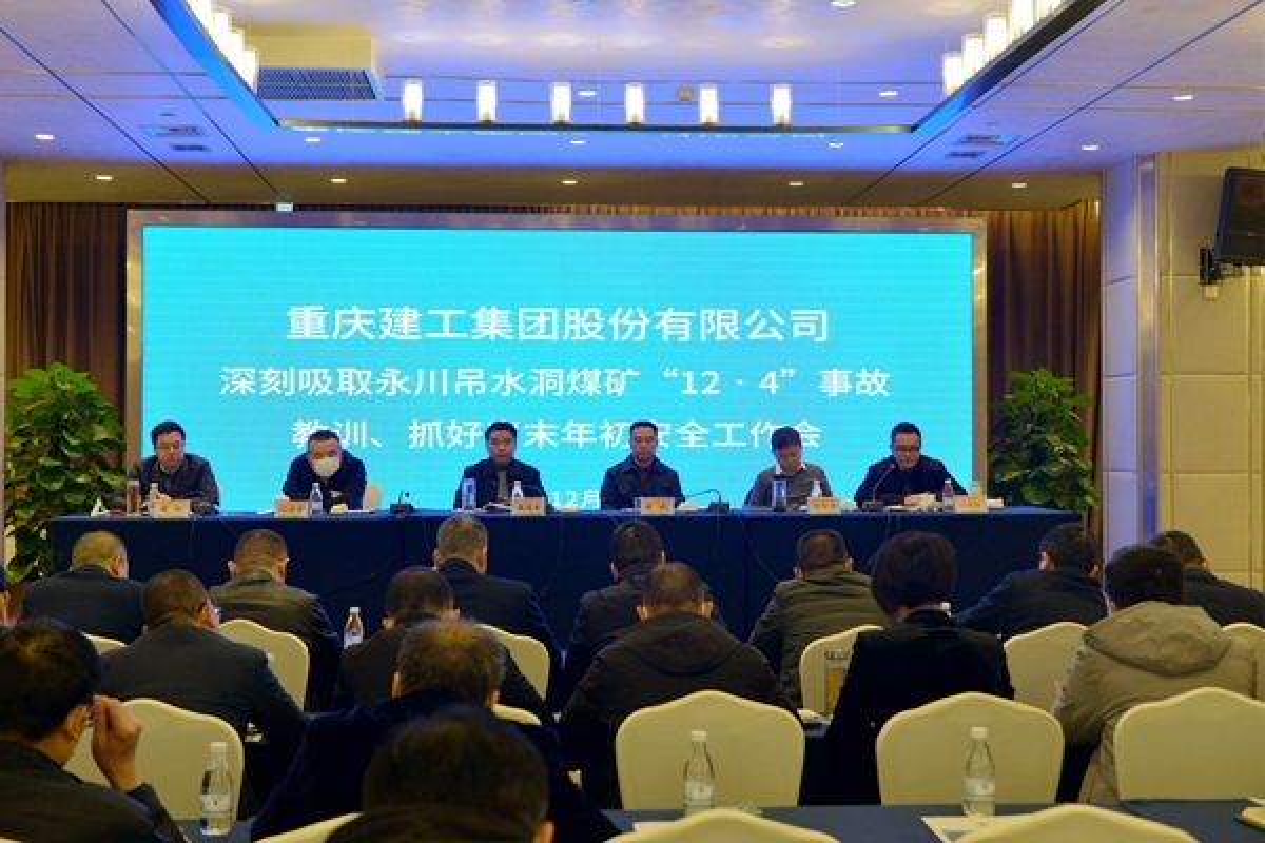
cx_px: 632
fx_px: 1687
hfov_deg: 41.1
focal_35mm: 48
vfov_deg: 28.1
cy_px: 422
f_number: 4
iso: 1000
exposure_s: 1/60
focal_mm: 48
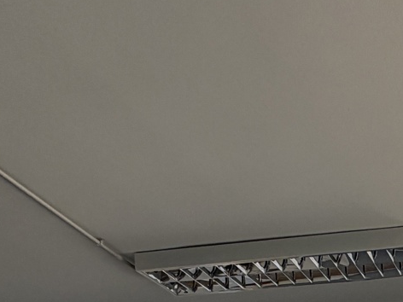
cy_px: 569
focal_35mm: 57
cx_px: 469
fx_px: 664
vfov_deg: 18.7
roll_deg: +0.8
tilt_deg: +0.5
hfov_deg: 29.6
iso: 40
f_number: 2.2
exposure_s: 1/246
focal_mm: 2.22
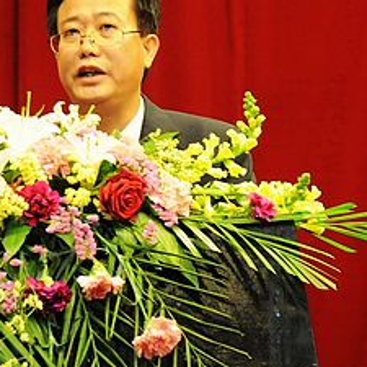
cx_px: 104
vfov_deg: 8.5
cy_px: 167
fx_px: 2471
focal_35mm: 206
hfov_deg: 8.5
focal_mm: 66
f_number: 5.3
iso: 800
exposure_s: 1/15
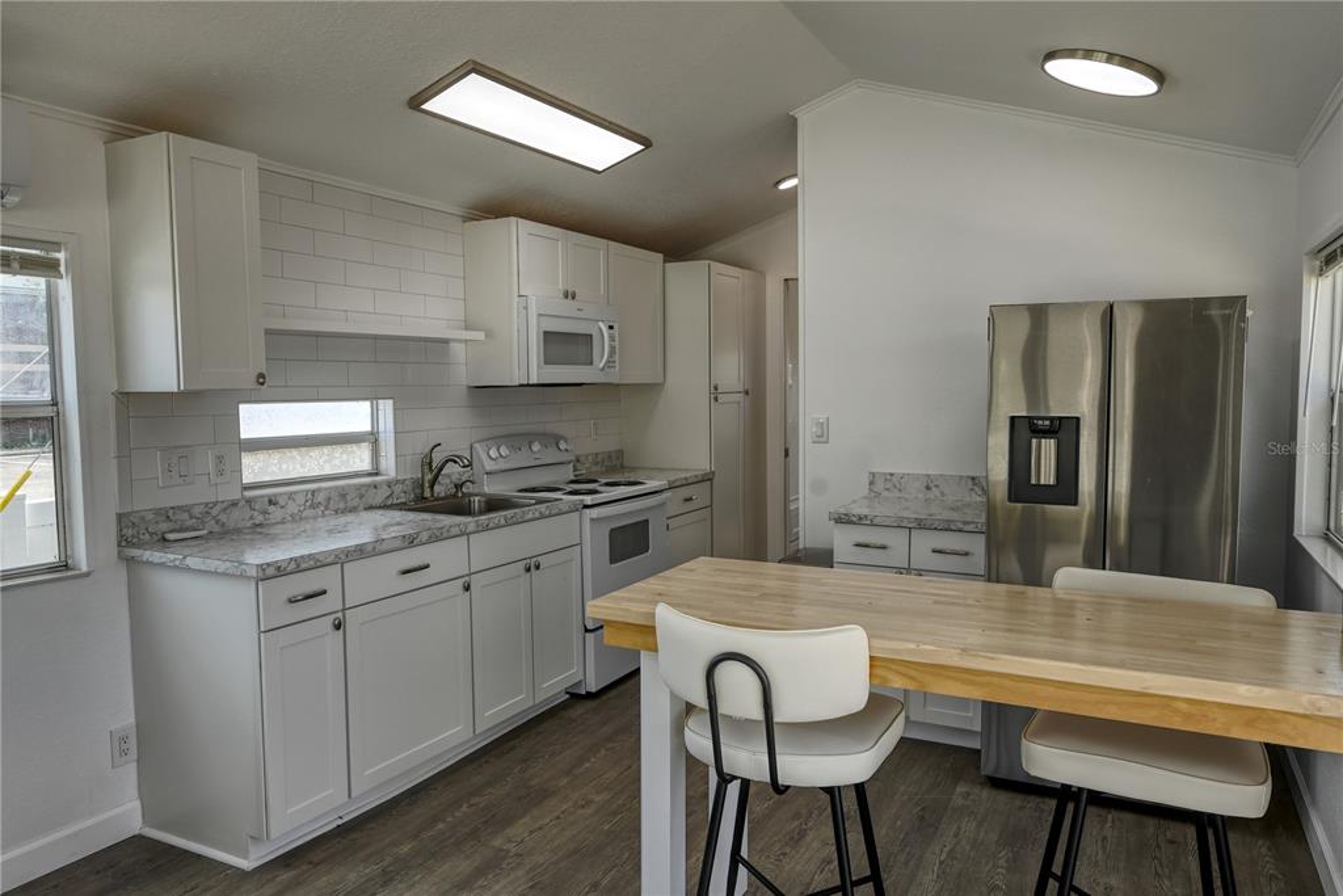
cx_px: 672
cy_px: 448
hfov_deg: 74.9
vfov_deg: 54.1
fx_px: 877
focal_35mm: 24
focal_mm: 23.5
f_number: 6.3
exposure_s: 1/125
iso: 200
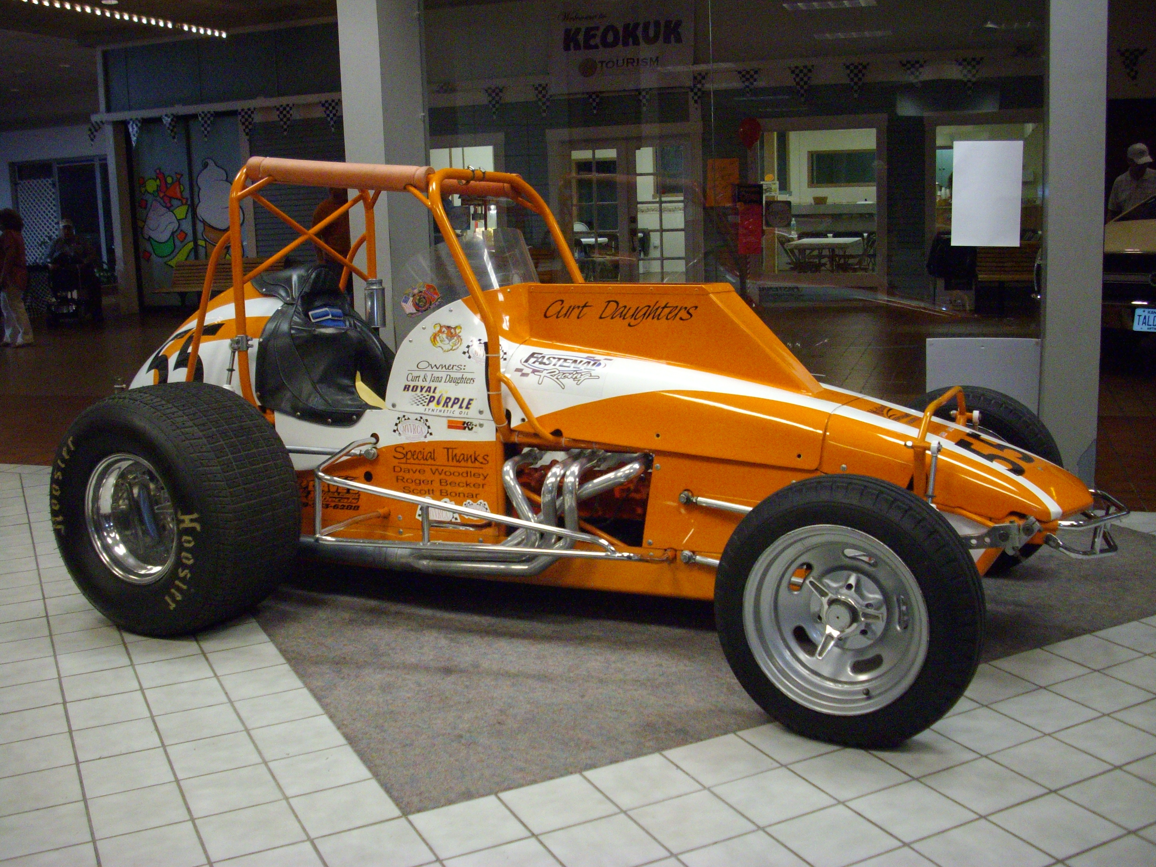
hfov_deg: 50.1
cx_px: 578
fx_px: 1236
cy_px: 434
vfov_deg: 38.7
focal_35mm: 37
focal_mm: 6.2
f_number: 2.8
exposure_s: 1/50
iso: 345
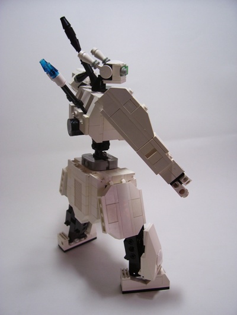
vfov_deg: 53.9
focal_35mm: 34
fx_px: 310
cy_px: 158
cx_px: 118
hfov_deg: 41.8
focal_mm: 5.6
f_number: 2.7
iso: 80
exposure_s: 1/30
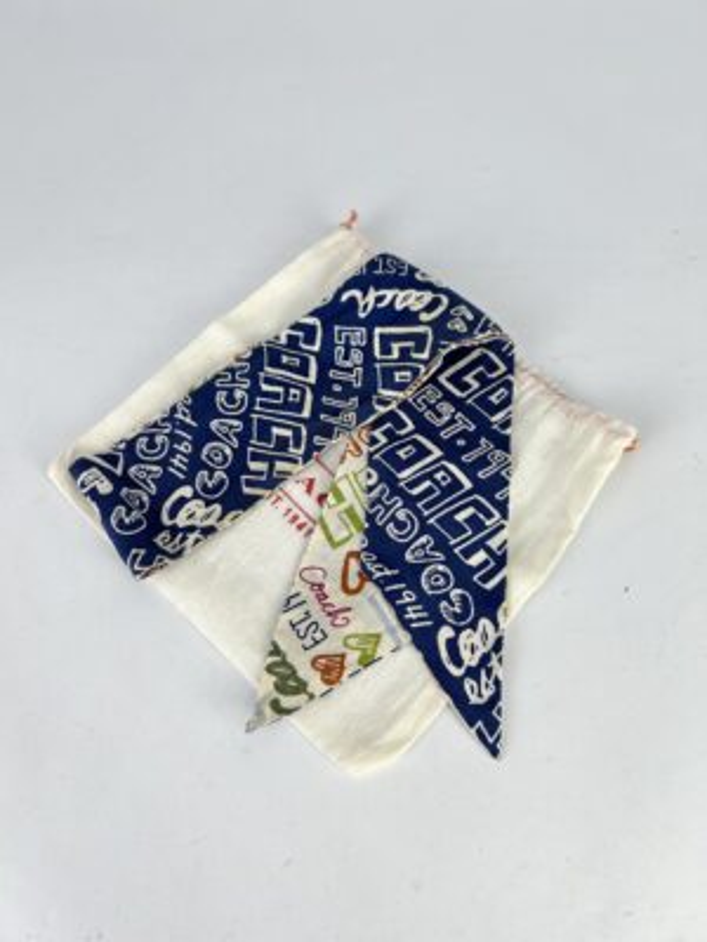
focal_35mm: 26
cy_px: 471
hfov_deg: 53.1
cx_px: 354
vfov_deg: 67.3
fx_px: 708
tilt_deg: -66.1
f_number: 1.5
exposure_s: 1/216
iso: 40
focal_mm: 5.7
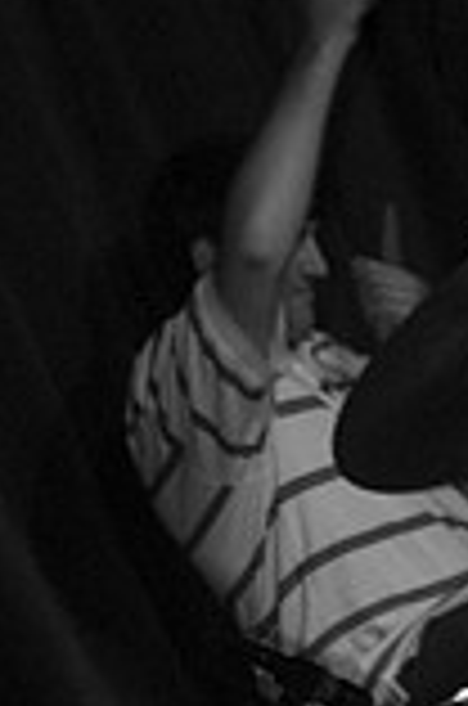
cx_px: 664
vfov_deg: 13.6
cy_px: 76
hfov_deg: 8.9
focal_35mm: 150
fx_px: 2946
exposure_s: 1/30
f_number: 2.8
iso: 800
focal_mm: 35
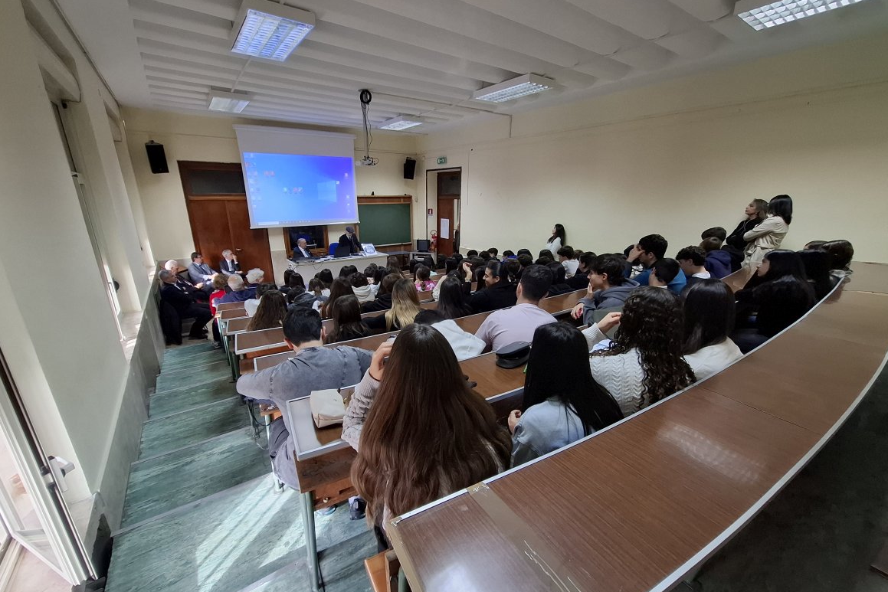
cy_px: 317
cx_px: 434
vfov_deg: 81.1
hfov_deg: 104.2
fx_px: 345
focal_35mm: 14
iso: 100
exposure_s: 1/50
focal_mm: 1.74
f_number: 2.2
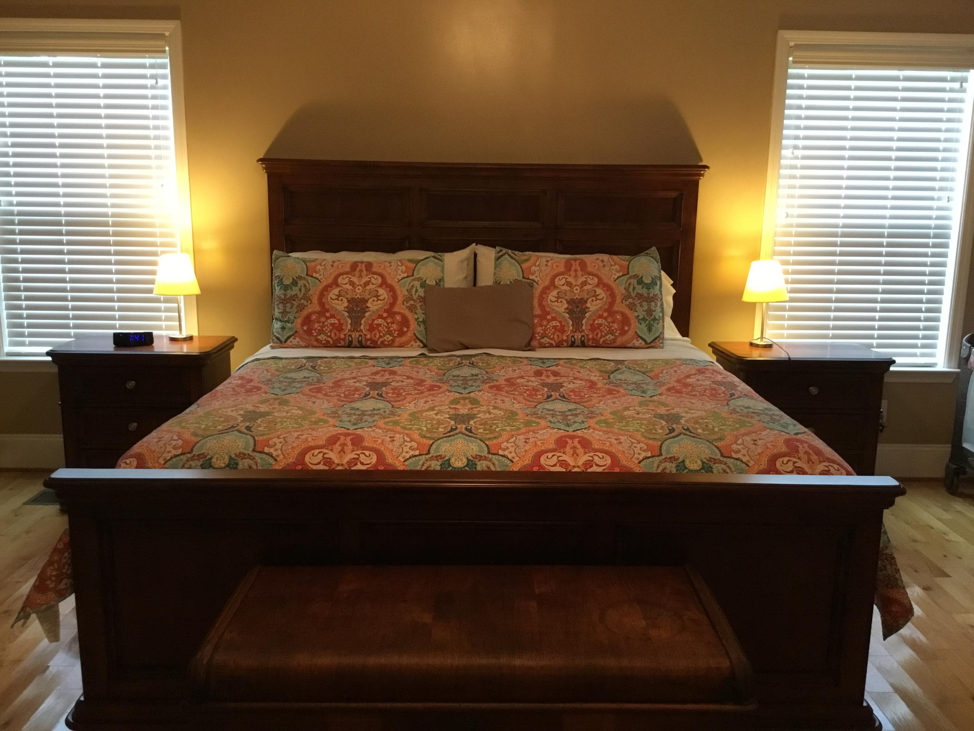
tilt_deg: -11.9
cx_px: 487
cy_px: 366
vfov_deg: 45.4
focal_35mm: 31
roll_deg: +0.0
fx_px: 872
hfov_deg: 58.4
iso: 160
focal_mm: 3.3
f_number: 2.4
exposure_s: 1/30
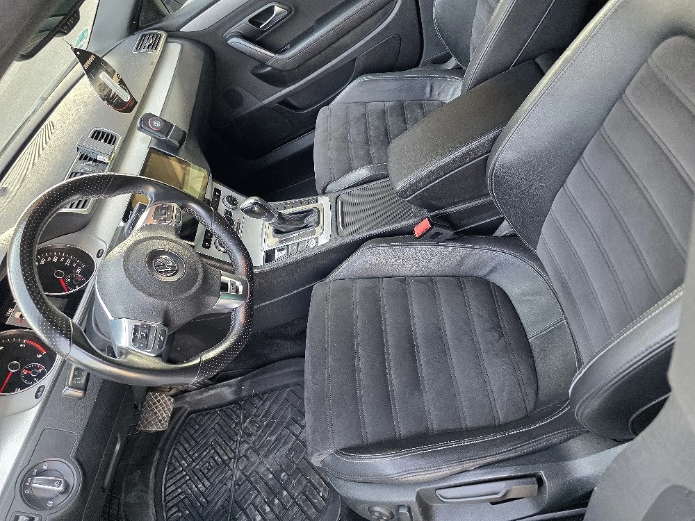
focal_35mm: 23
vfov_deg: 58.9
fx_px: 462
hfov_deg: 73.9
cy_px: 260
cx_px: 348
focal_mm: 6.3
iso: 200
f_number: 1.7
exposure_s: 1/182
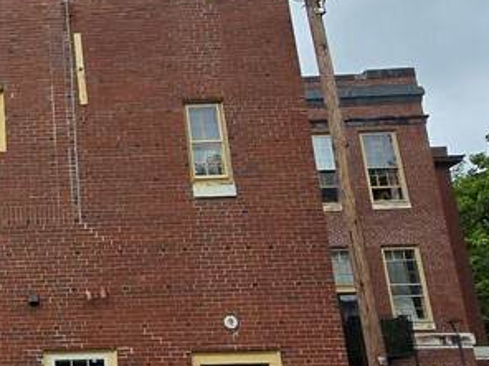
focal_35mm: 45
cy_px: 242
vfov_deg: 31.9
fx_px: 636
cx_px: -69
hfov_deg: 35.1
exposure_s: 1/1742
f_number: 2.2
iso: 50
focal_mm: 2.2
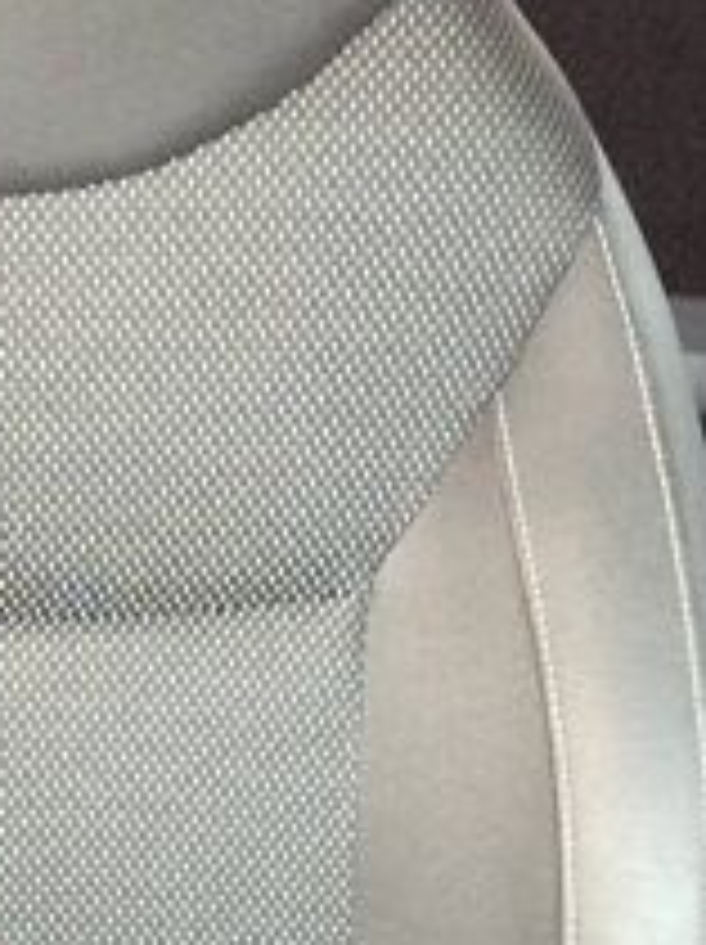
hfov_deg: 14.9
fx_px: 2670
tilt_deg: -30.1
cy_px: 1069
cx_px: 81
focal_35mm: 98
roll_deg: -2.0
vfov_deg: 19.1
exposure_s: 1/25
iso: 125
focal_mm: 3.3
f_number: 2.4
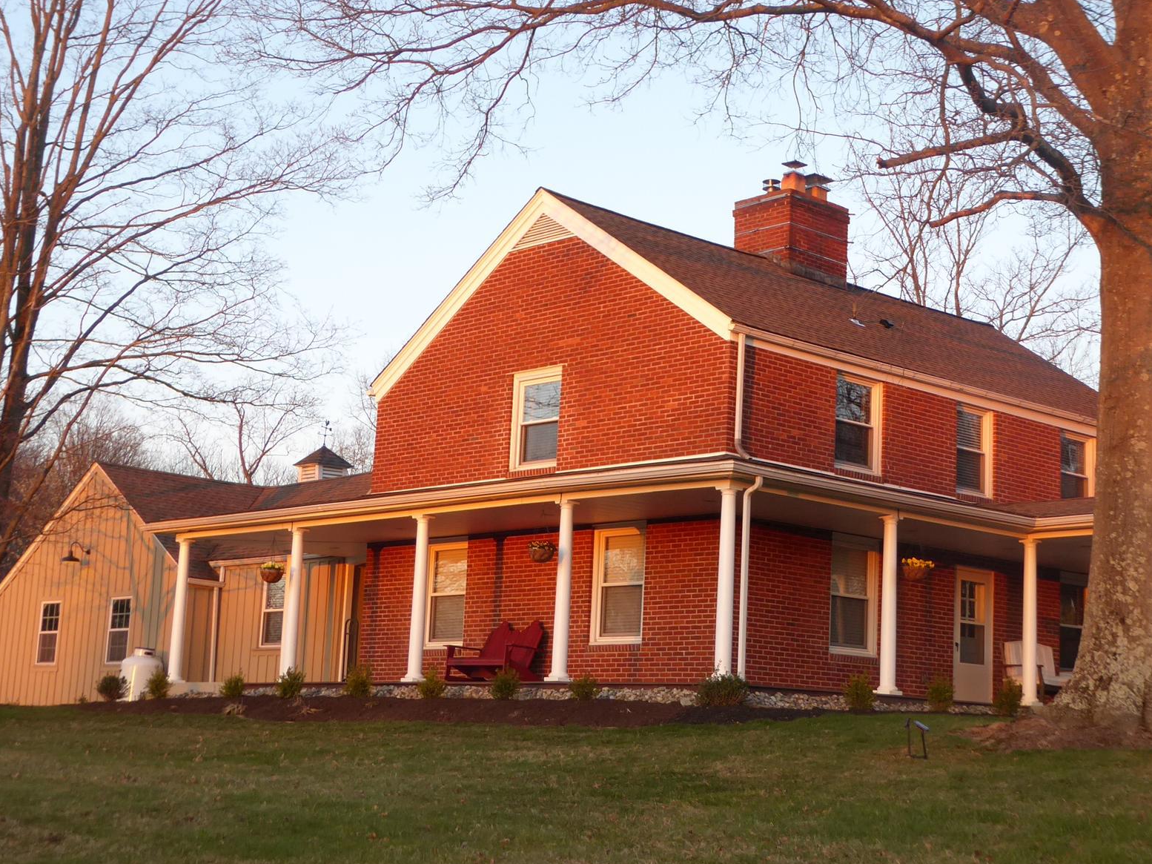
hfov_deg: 33.2
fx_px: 1930
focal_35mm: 58
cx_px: 663
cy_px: 386
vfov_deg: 25.2
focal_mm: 7.8
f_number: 3.9
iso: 160
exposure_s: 1/60
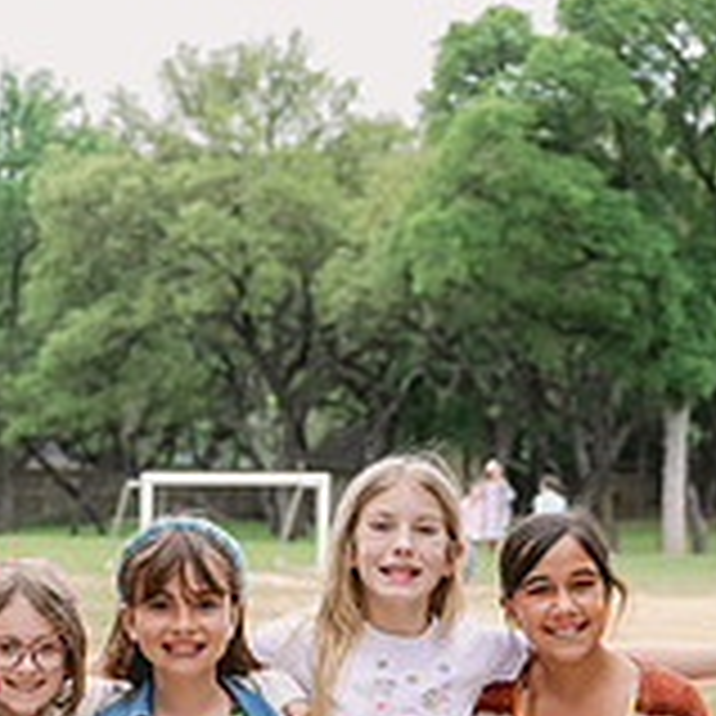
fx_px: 2527
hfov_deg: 16.1
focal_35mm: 108
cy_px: 941
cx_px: 225
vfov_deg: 15.3
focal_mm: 45
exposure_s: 1/1600
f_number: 3.5
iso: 1600
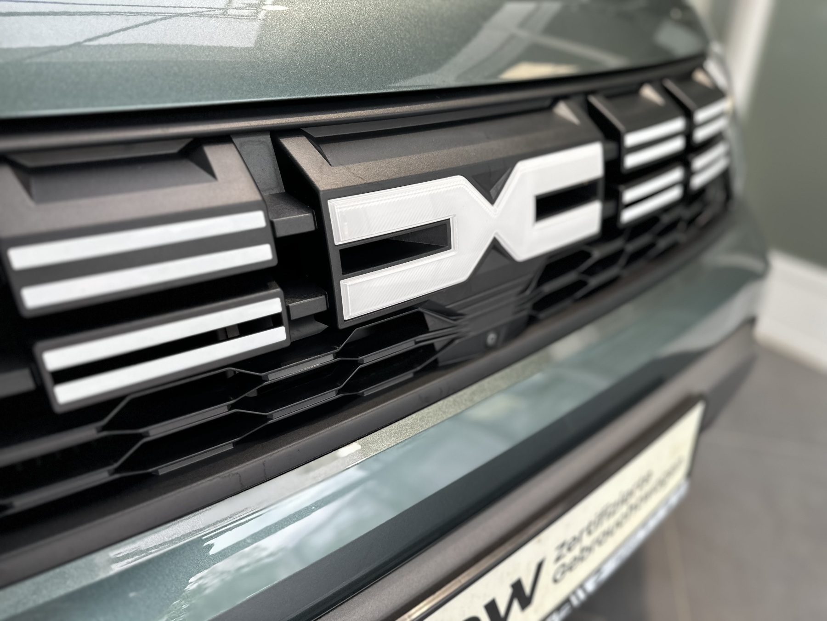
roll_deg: -0.6
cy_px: 310
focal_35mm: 24
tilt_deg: -25.8
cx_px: 414
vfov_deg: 56.8
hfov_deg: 71.6
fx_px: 573
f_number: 1.78
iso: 50
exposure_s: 1/113
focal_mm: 6.86
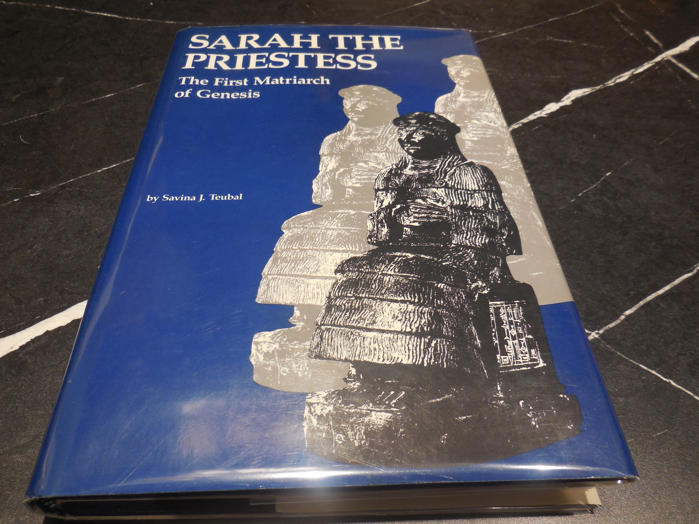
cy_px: 260
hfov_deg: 67.3
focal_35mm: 26
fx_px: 525
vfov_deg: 53.1
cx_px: 350
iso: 140
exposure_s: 1/30
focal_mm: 4.5
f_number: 3.1
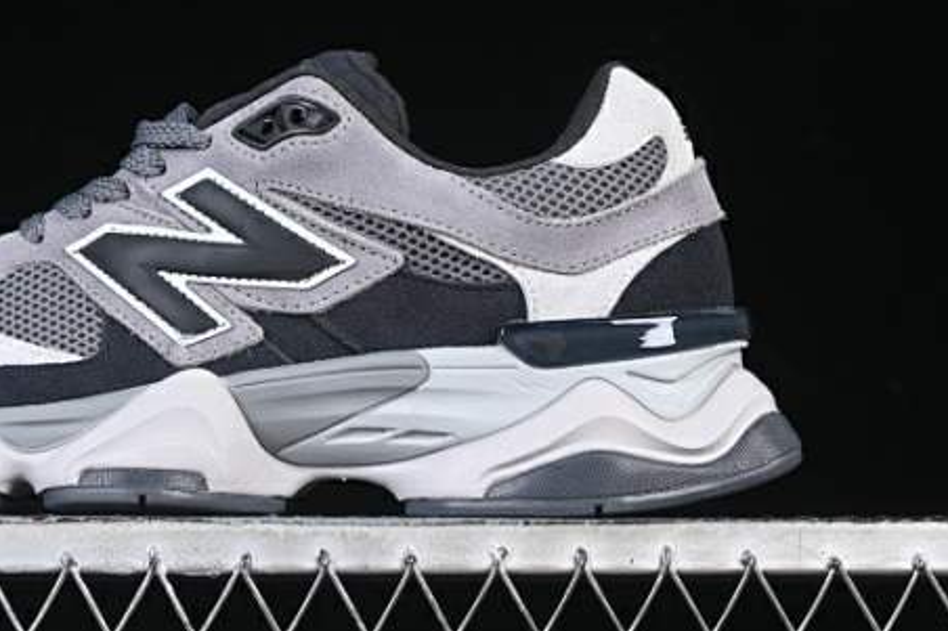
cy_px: 199
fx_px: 3185
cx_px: 258
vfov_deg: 11.3
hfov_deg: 16.9
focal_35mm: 121
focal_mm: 50
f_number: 6.3
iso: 160
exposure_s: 1/60
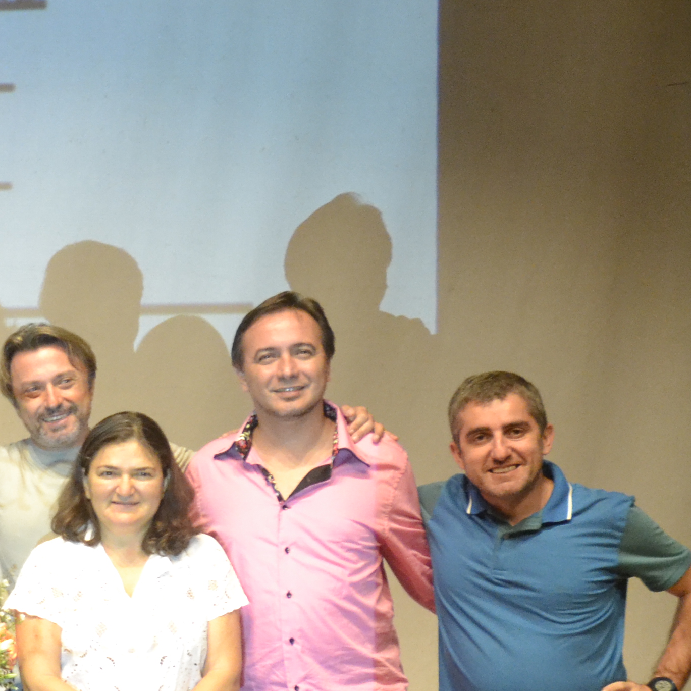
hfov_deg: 15.3
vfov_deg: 16.7
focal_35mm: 103
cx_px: -419
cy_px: 572
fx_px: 2326
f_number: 3.8
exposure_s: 1/60
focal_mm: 24
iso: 2500
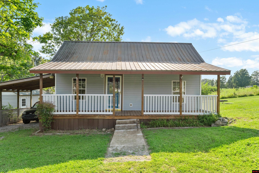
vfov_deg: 55.5
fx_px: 164
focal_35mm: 23
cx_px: 130
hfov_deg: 76.6
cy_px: 86
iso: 400
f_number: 7.1
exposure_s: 1/200
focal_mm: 15.2
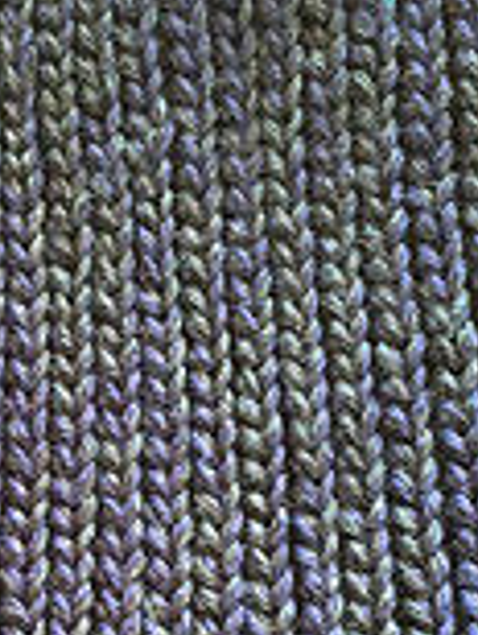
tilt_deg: -70.0
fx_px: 1726
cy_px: 656
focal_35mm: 94
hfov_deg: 15.5
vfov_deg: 20.1
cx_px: 14
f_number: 2.2
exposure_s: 1/4
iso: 64
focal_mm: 4.15
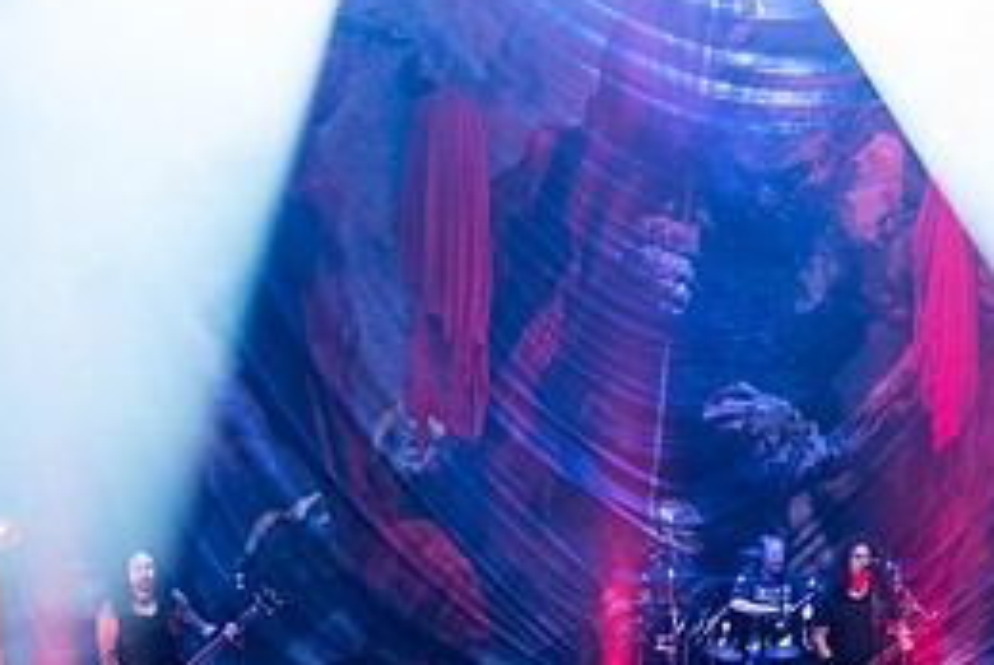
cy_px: 503
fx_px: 2156
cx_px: 803
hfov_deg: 25.5
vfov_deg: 17.4
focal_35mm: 78
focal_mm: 35
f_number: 3.2
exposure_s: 1/60
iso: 3200
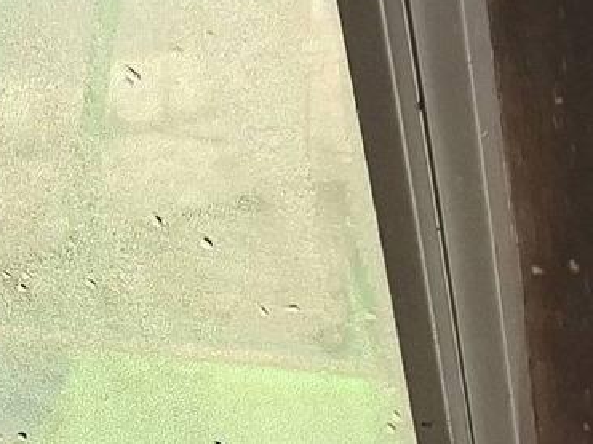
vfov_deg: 8.2
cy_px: 1304
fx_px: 2654
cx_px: -324
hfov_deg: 12.1
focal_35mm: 155
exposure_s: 1/204
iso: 50
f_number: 1.8
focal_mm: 5.54
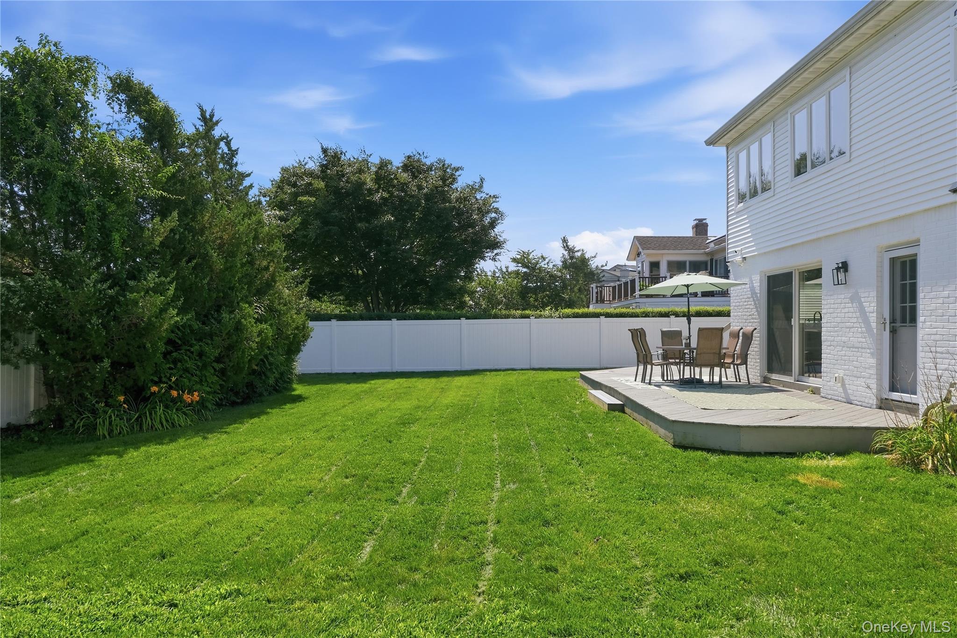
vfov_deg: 53.1
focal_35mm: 24
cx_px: 478
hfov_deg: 73.7
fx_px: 638
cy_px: 319
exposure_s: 1/550
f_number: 8
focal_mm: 16
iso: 200
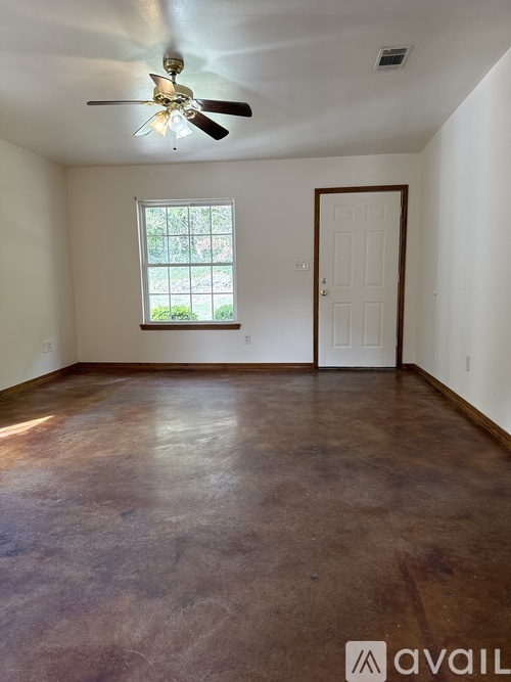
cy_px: 341
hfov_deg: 56.8
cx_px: 256
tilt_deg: -7.6
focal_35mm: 24
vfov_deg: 71.6
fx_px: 473
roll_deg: +0.3
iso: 200
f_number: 1.78
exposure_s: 1/140
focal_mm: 6.76
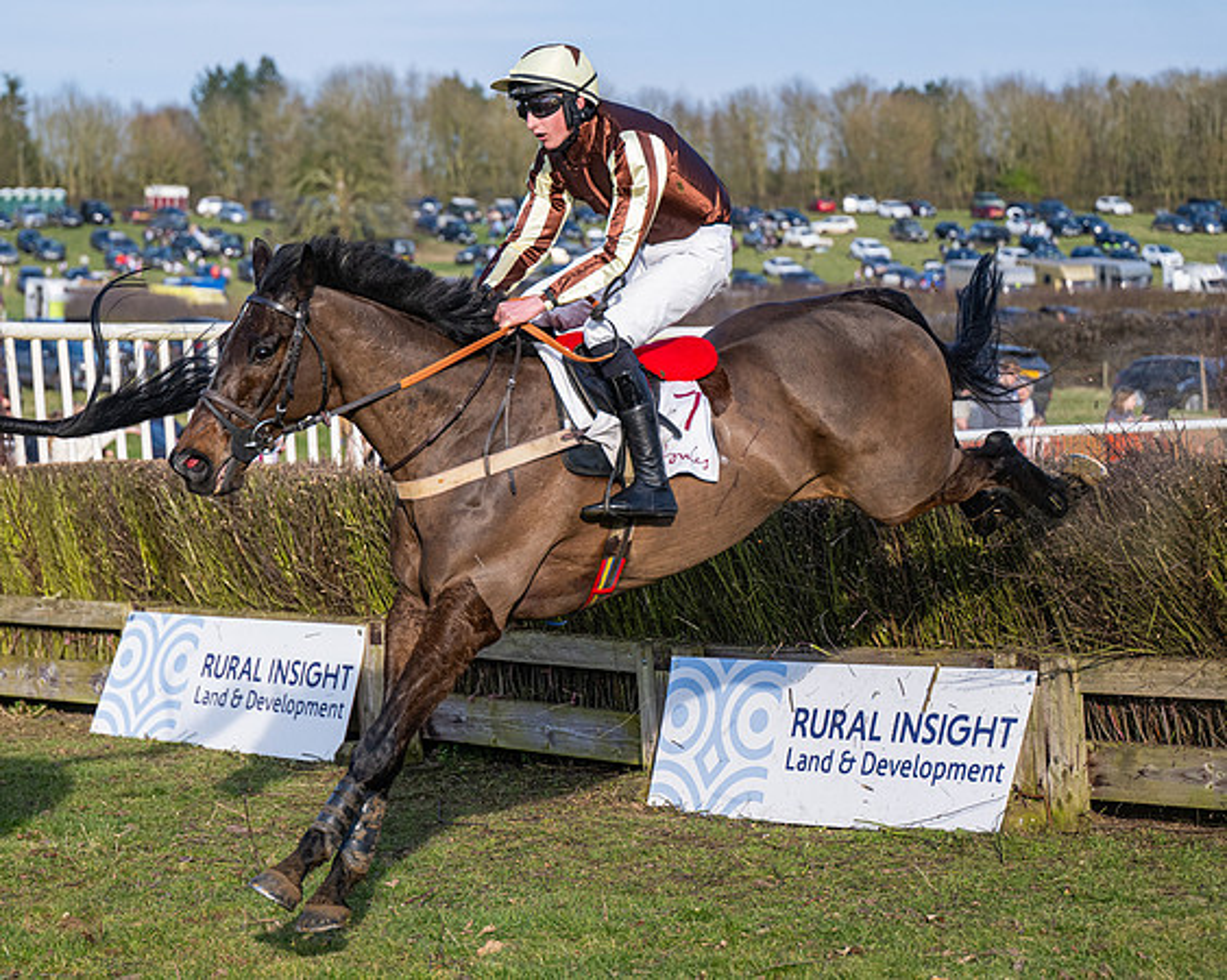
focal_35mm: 92
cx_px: 475
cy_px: 417
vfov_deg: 16.6
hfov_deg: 20.7
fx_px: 3353
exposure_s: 1/4000
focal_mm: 70
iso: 400
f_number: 2.8
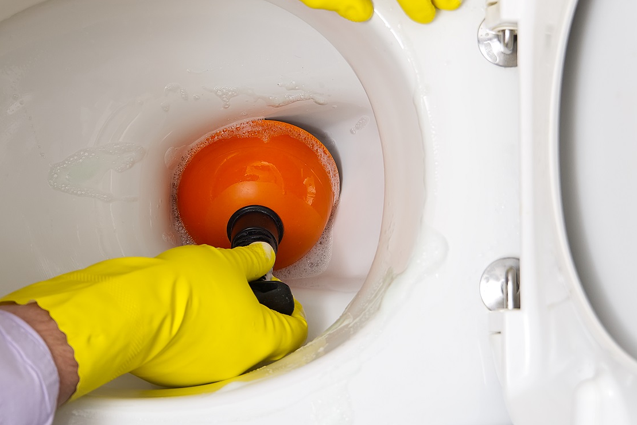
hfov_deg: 22.8
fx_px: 1570
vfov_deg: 15.4
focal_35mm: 89
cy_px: 145
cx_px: 209
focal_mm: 41
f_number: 5.6
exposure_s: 1/160
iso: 100
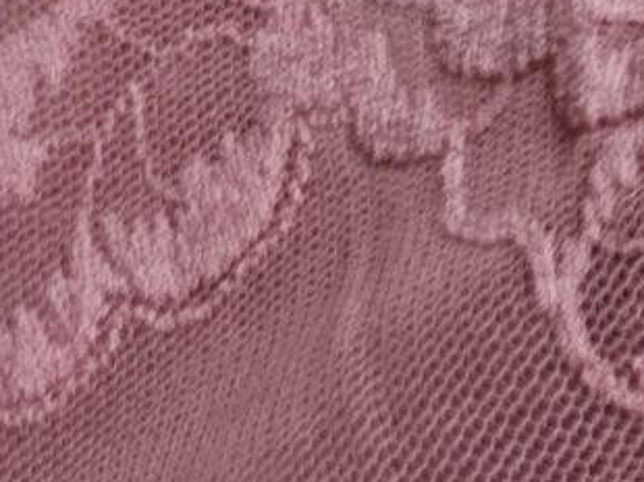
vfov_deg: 9.1
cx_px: 1905
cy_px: 972
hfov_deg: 9.9
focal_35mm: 152
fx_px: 2826
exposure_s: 1/74.1
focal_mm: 6.3
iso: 1000
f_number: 1.7
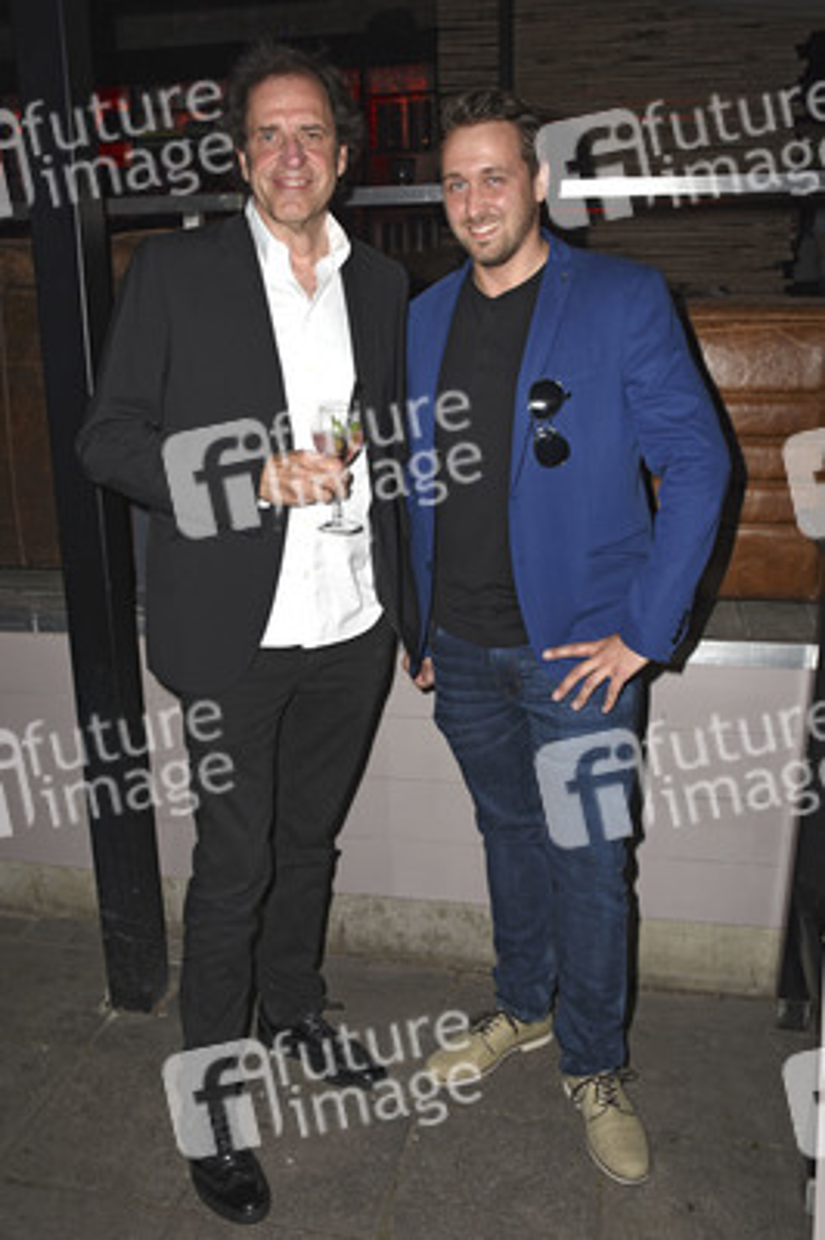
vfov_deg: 62.0
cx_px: 412
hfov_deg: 43.5
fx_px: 1033
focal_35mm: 30
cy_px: 620
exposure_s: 1/160
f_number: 4.5
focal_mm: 20
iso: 160
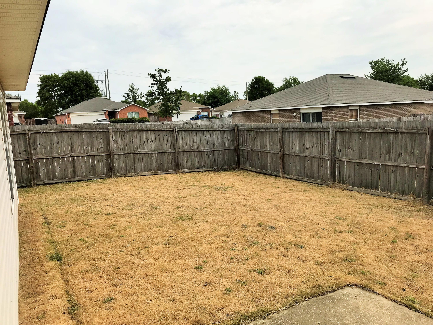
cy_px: 162
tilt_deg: -8.4
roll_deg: +3.9
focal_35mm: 28
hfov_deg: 63.4
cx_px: 216
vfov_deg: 49.7
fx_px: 350
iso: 20
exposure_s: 1/2817
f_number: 1.8
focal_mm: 3.99
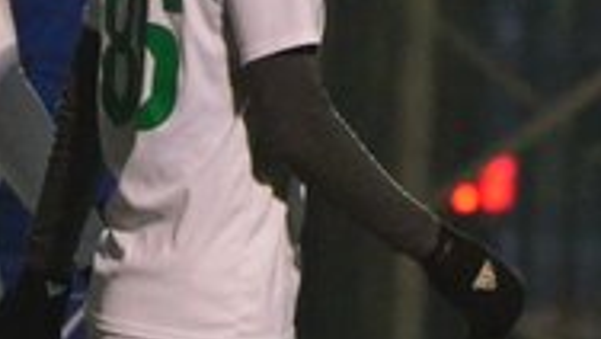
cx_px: 45
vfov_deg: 0.7
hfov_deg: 1.3
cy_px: 243
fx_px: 26533
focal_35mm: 1664
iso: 5000
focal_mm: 250
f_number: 5.6
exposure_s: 1/250
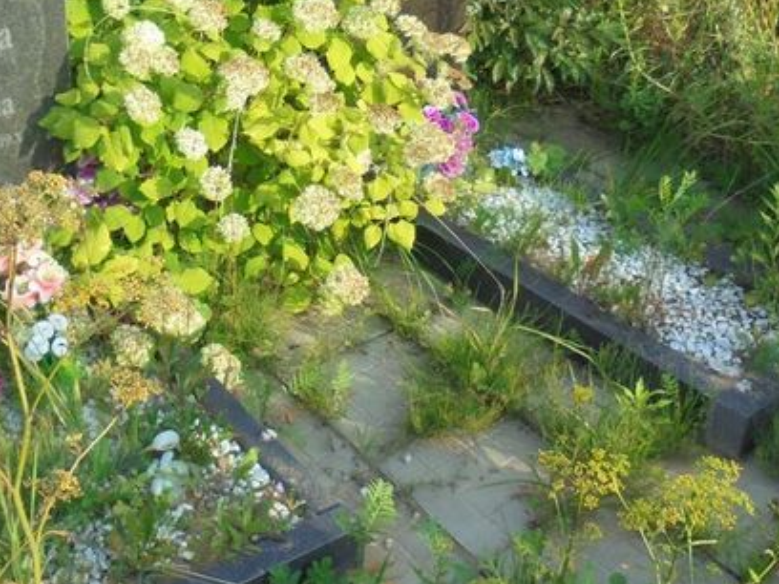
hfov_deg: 37.3
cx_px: 294
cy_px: 126
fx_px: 1148
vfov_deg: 28.0
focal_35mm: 51
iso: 100
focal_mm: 4.6
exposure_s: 1/400
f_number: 3.5
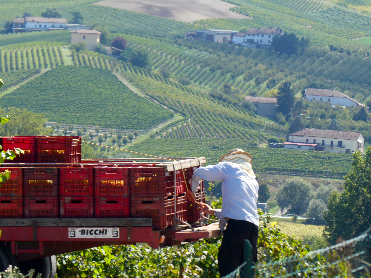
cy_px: 139
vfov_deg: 4.3
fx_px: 3719
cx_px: 186
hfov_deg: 5.7
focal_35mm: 347
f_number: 6
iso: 80
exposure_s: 1/160
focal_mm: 62.1
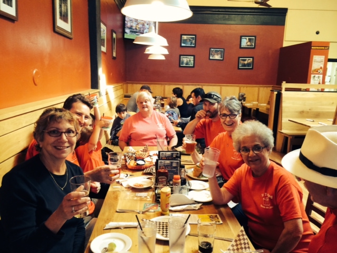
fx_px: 292
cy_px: 126
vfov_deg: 46.8
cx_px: 168
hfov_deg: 60.0
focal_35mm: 30
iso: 100
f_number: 2.2
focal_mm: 4.12
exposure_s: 1/30
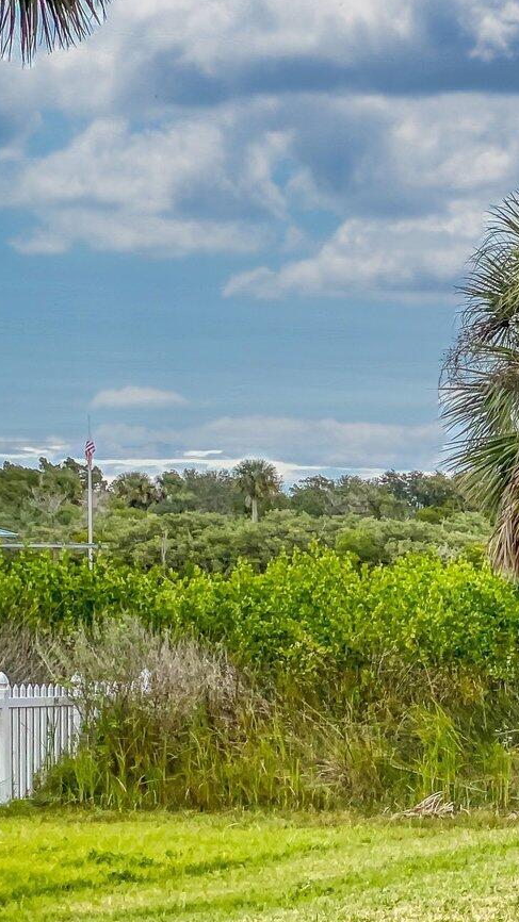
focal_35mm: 134
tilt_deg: -0.7
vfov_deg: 16.0
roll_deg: -0.7
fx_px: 3279
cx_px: 1052
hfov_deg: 8.6
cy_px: 607
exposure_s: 1/122
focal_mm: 6
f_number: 2
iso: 32
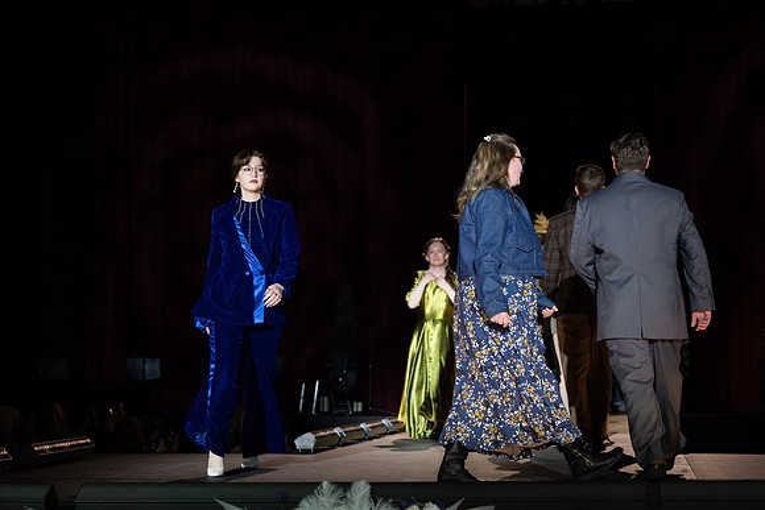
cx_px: 329
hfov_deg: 24.8
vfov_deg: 16.7
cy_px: 277
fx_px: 1738
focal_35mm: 82
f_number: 3.5
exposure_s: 1/640
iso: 800
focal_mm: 70
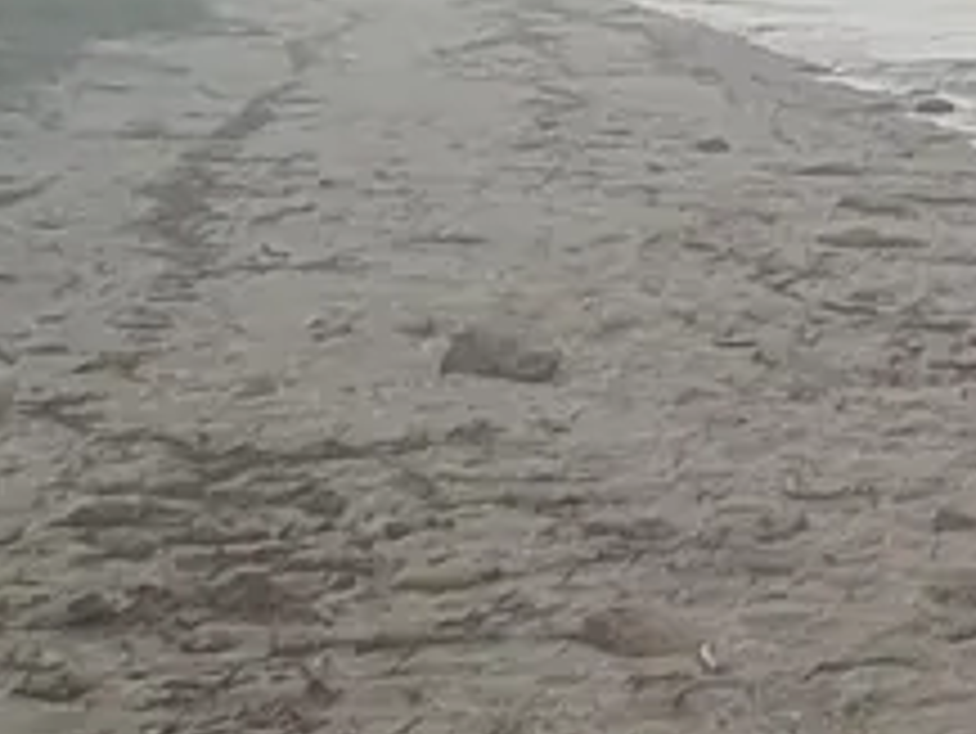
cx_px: 2604
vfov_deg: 14.0
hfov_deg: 12.9
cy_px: -513
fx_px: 2708
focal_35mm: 96
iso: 50
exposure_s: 1/676
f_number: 2.2
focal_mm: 1.74
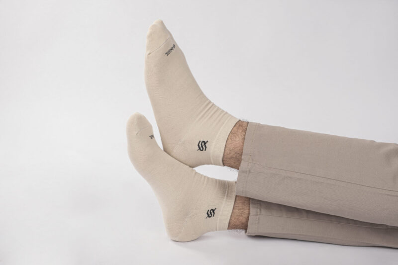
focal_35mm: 76
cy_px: 132
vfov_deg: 17.9
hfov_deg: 26.7
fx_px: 840
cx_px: 199
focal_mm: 50.5
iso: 80
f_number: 11
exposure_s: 1/125
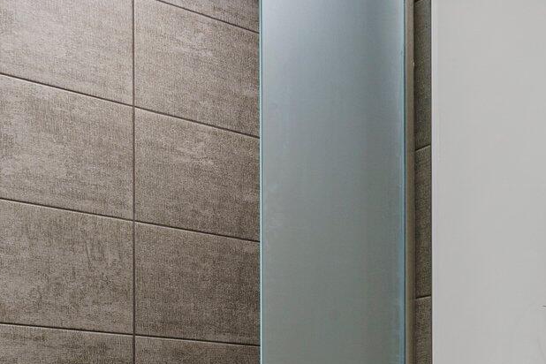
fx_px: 955
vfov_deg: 20.1
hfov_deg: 26.9
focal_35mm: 63
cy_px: 447
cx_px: 707
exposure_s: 1
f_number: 13
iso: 400
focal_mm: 19
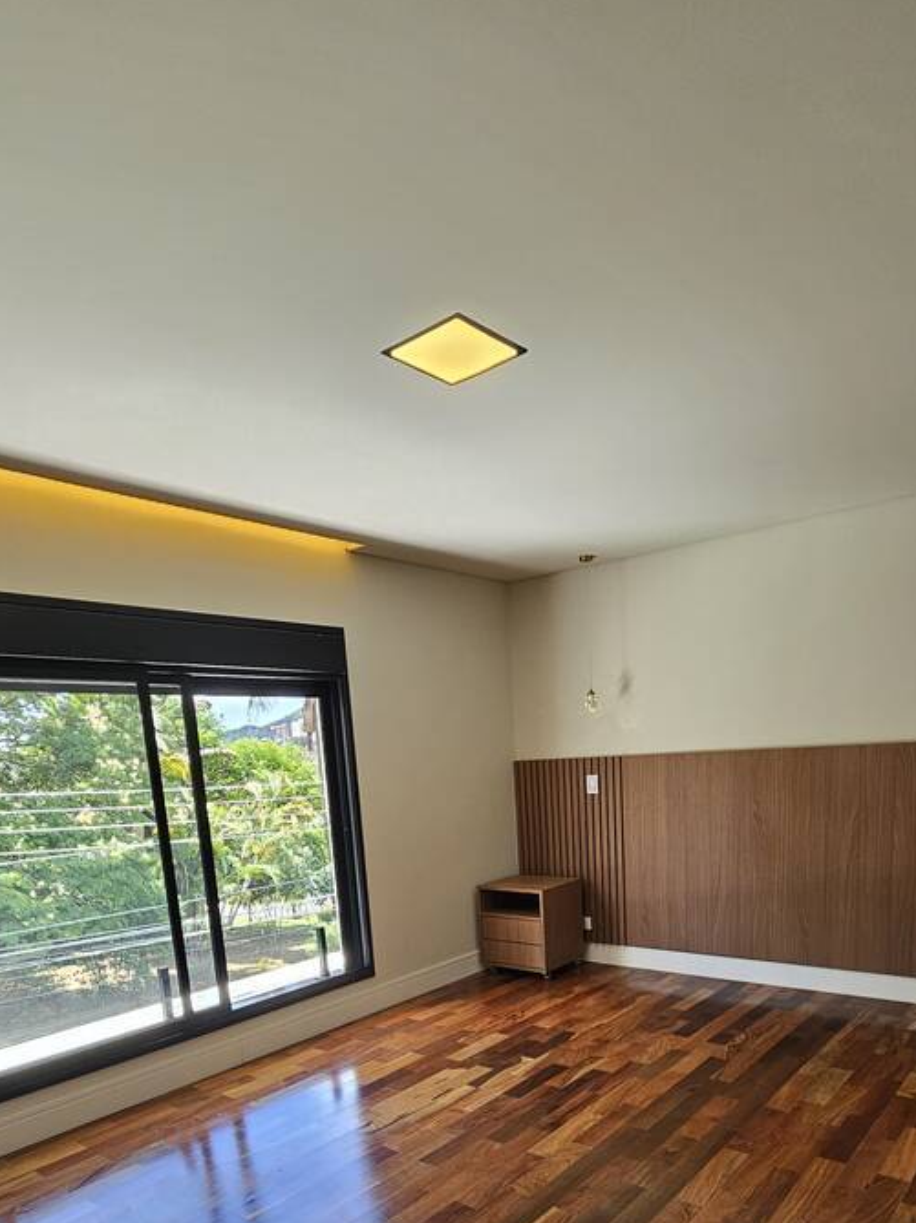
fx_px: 742
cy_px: 916
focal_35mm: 21
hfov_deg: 63.3
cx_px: 499
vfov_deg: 73.5
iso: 64
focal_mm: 2.2
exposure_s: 1/120
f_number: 2.2
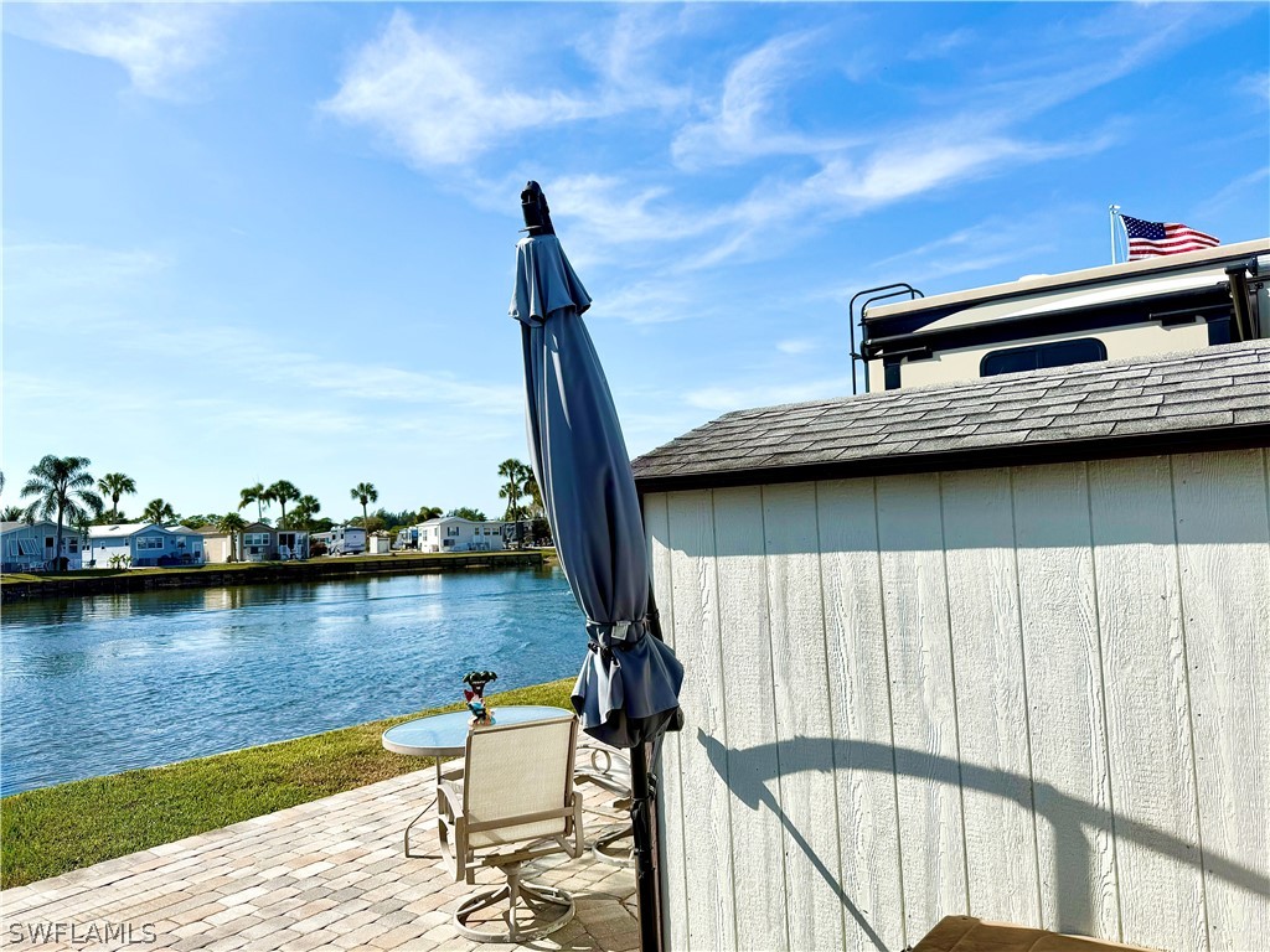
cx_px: 635
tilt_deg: +2.8
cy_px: 476
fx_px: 881
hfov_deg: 71.6
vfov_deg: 56.8
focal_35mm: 24
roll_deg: +1.8
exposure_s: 1/7353
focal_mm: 6.76
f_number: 1.78
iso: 80
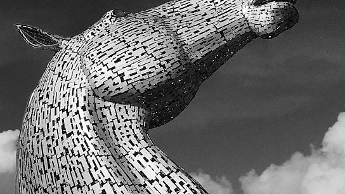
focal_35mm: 93
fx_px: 851
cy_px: 87
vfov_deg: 13.0
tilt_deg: +16.8
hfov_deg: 21.5
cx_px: -51
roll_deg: -1.6
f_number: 2.2
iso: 25
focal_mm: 4.15
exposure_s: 1/7692
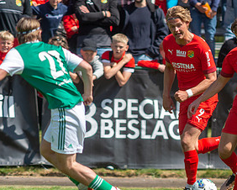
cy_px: 139
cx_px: 249
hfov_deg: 1.9
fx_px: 7040
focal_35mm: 1003
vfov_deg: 1.5
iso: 160
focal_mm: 420
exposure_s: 1/1250
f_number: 4
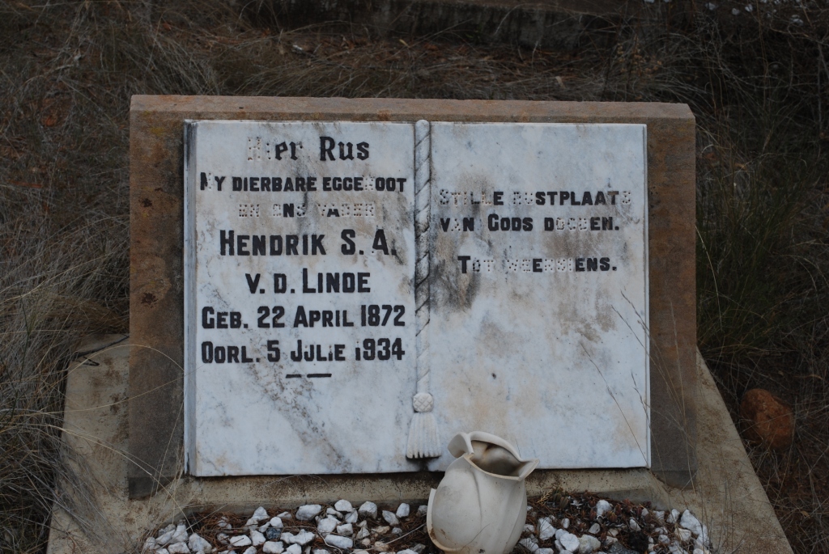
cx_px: 414
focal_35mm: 68
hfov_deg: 29.8
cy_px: 277
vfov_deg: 20.2
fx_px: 1556
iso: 100
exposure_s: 1/250
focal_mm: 45
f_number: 8
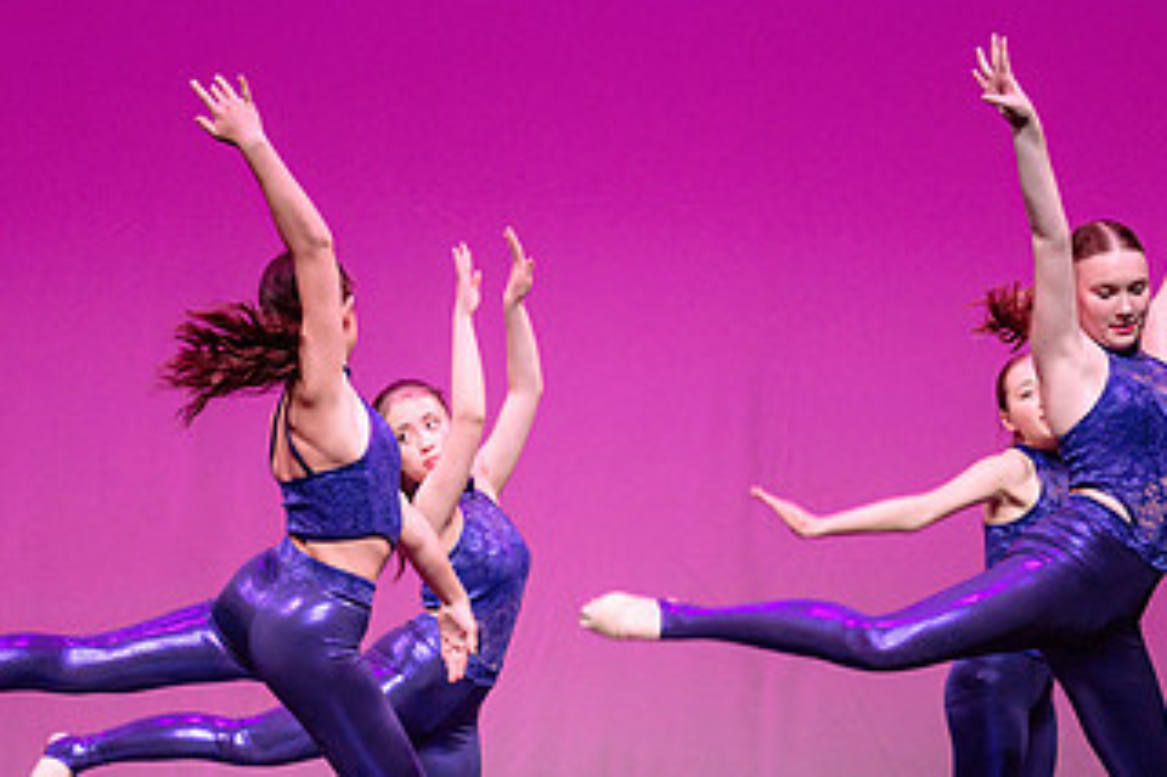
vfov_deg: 5.2
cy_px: 577
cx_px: 459
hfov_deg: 7.8
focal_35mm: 264
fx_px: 8553
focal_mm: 125
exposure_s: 1/400
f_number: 2.8
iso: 1600
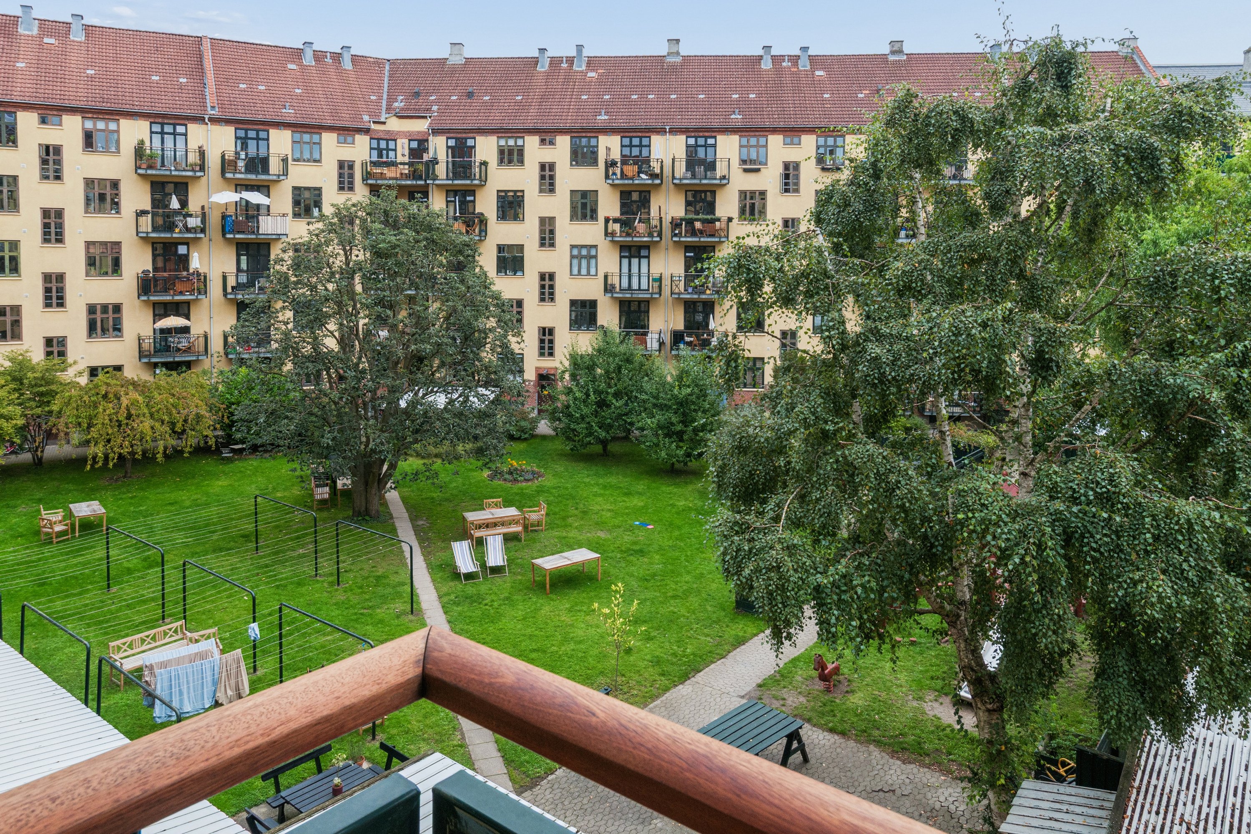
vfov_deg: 56.1
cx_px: 626
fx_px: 782
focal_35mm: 22
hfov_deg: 77.3
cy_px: 417
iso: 250
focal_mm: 15
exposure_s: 1/125
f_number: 10
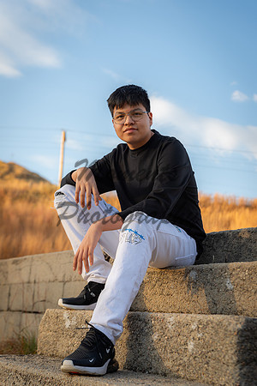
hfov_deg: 26.0
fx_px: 557
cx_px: 128
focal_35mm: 52
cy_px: 193
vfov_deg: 38.2
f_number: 3.2
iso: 31
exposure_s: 1/125
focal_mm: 52
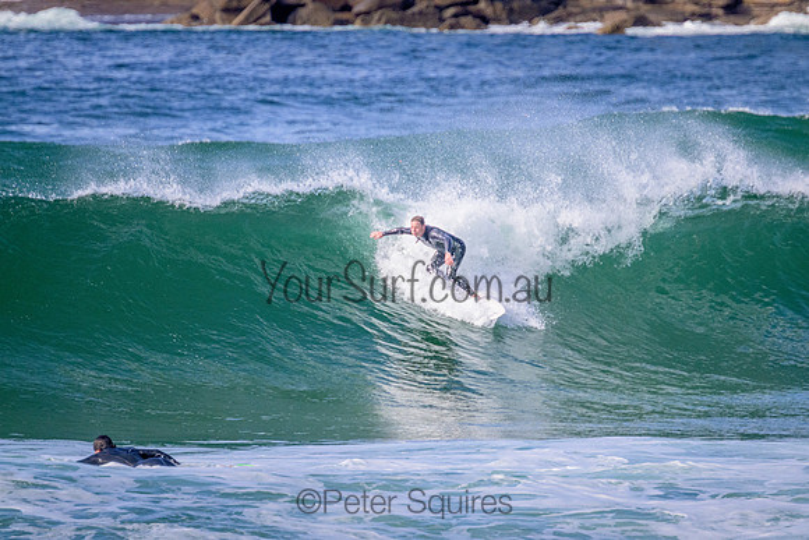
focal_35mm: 800
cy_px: 270
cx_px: 404
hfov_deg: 2.6
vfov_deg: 1.7
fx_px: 17981
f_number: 11
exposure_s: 1/2000
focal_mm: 800
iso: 2500
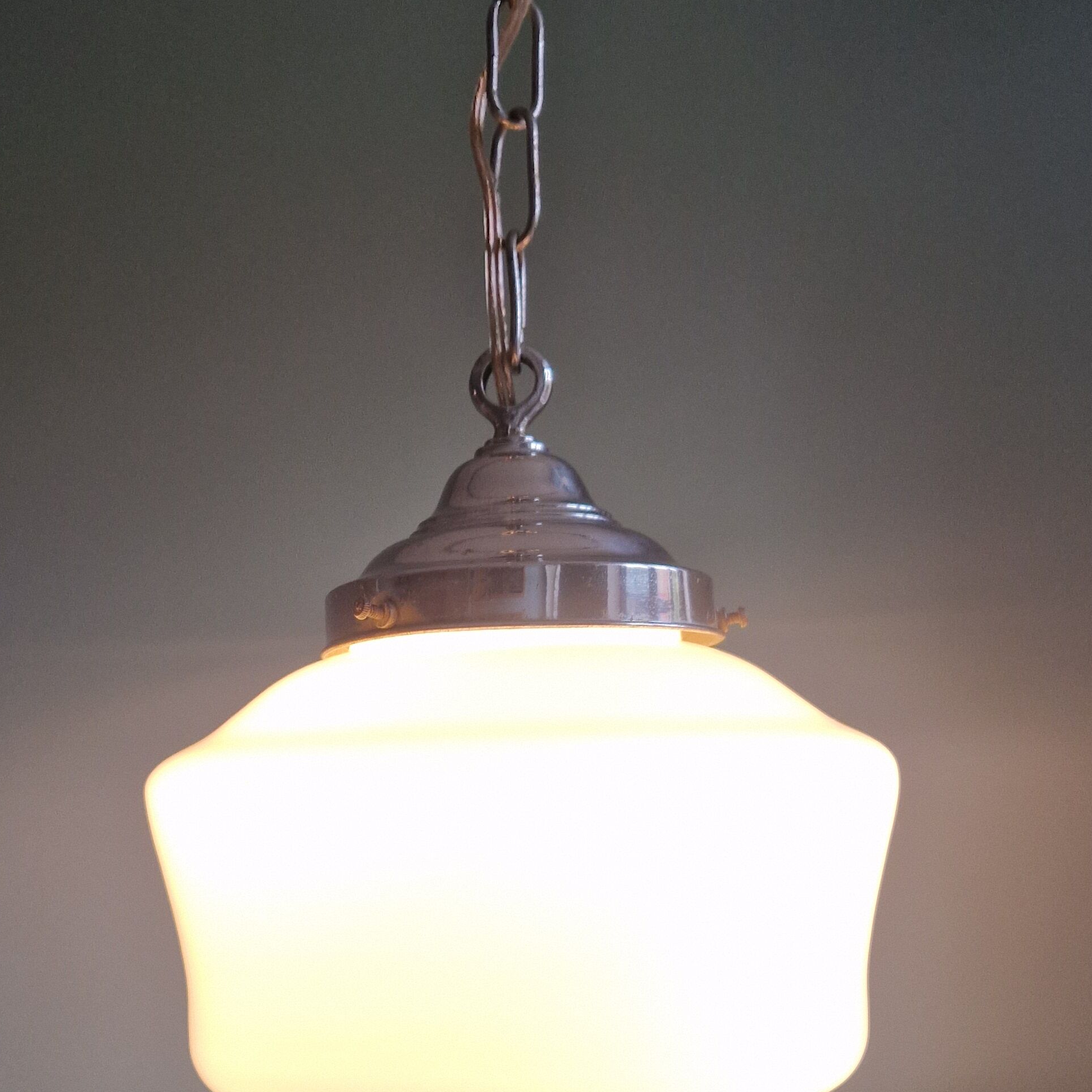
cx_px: 495
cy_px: 754
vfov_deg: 39.4
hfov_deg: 40.0
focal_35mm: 42
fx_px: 1499
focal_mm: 5.4
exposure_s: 1/180
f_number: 1.8
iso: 100
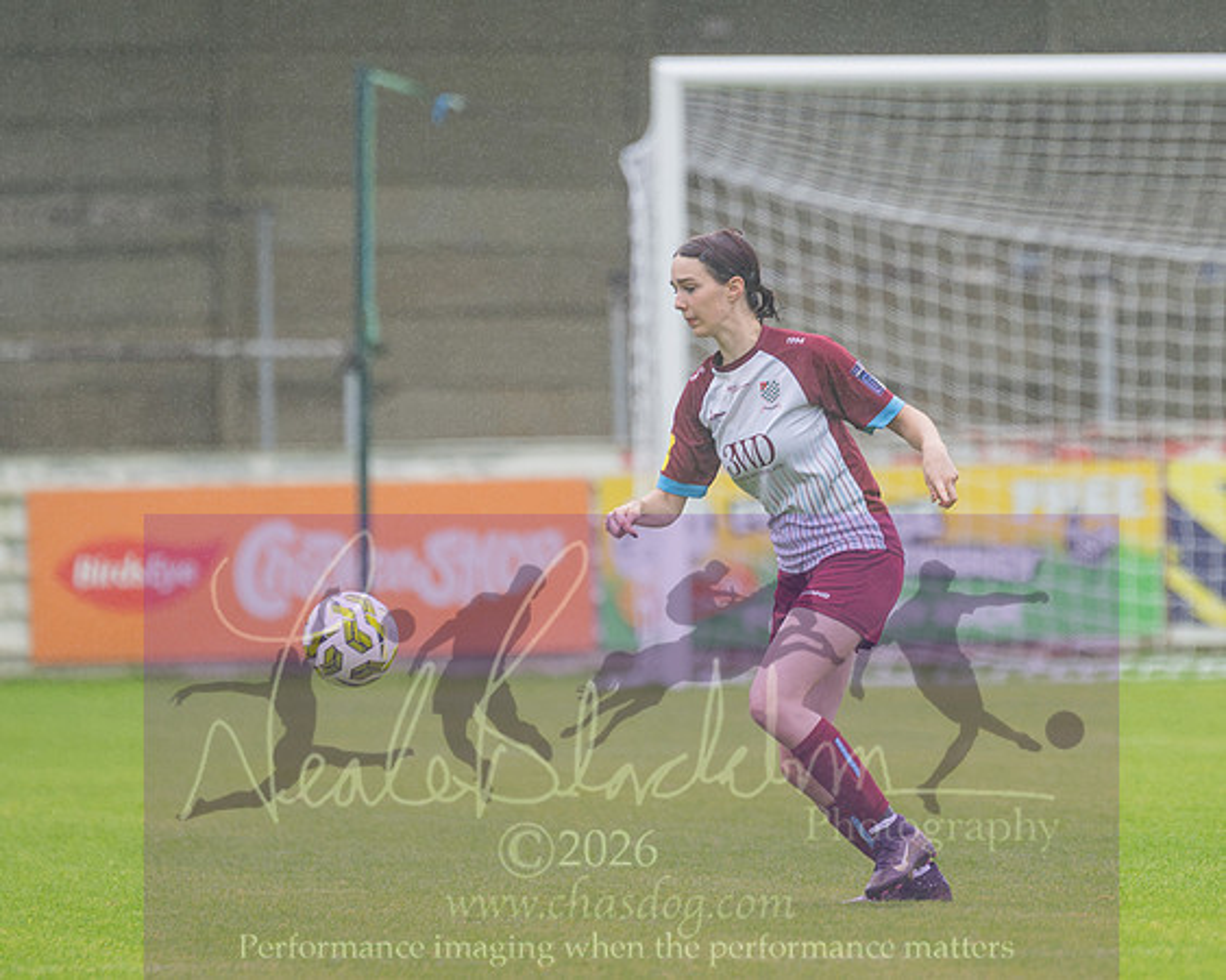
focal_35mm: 751
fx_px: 27239
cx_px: 874
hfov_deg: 2.6
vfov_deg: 2.1
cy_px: 586
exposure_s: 1/1600
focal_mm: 300
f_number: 2.8
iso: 280
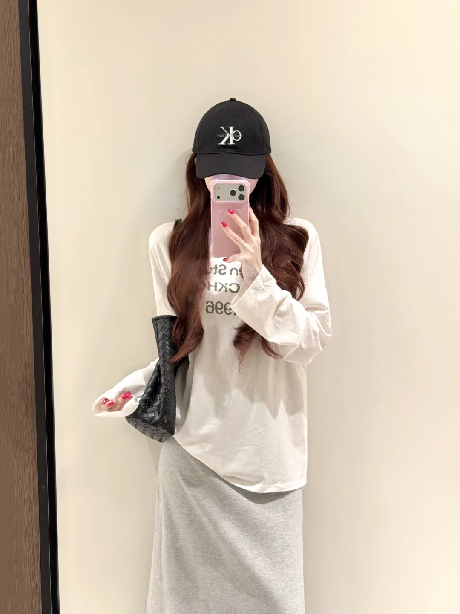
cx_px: 230
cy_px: 307
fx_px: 850
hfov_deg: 30.3
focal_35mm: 48
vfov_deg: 39.7
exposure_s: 1/40
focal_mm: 6.76
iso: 250
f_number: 1.78
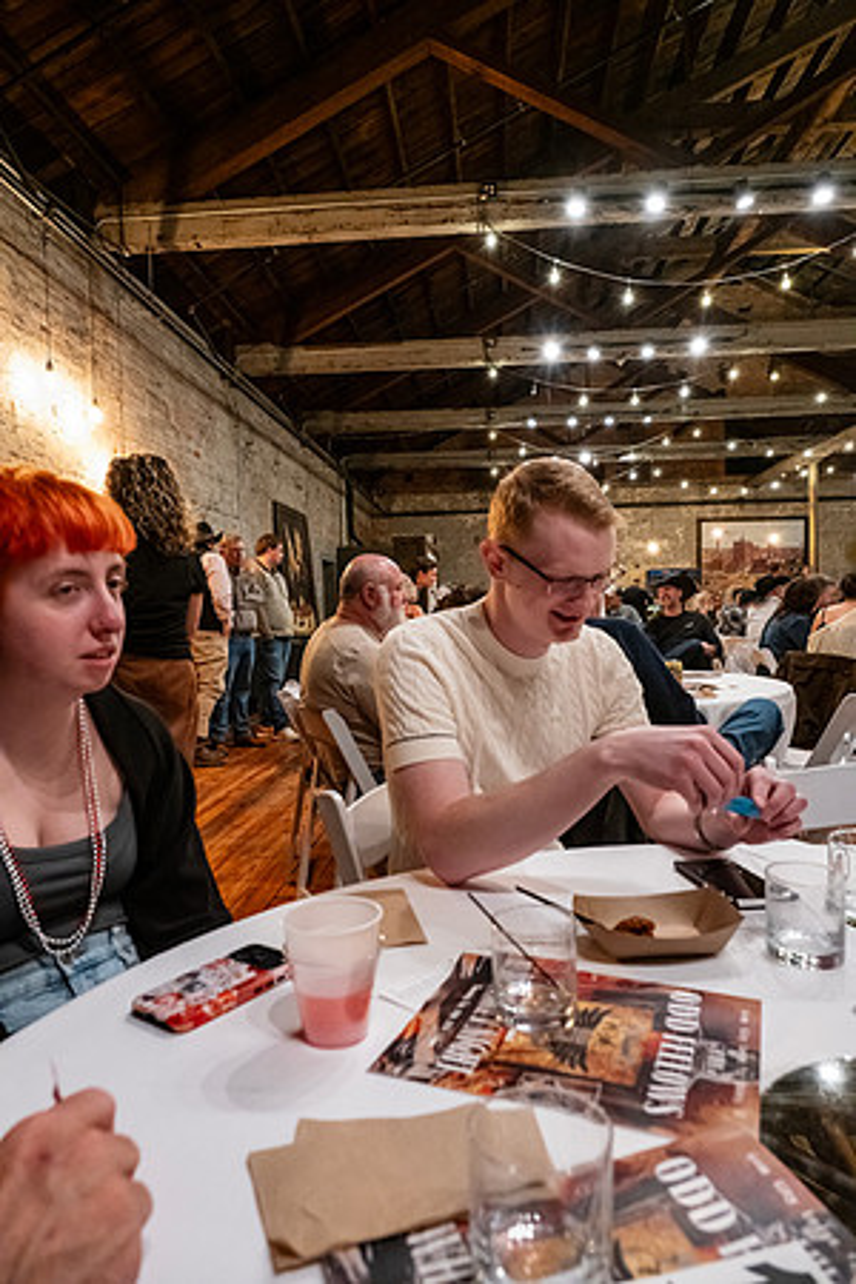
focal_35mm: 24
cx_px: 428
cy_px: 642
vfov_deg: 73.7
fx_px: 856
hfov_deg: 53.1
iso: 6400
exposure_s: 1/40
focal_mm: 24
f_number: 6.3
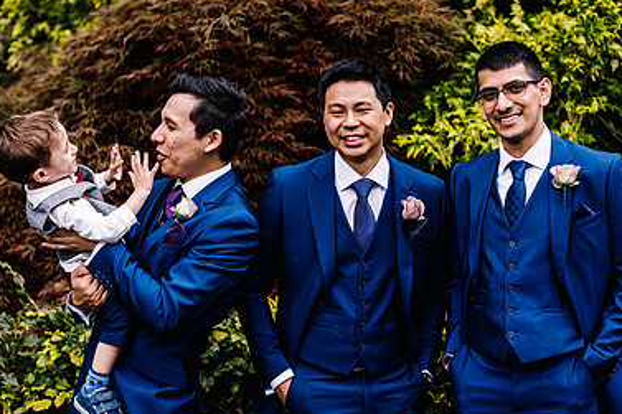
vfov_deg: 17.7
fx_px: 1330
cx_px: 368
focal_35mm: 77
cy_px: 202
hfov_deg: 26.3
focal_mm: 50
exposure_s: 1/500
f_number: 2.5
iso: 125
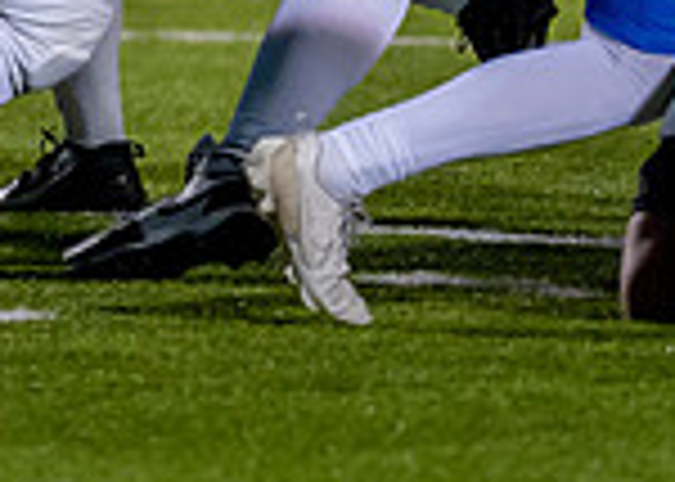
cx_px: -391
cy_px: -386
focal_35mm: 1092
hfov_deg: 1.8
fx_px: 20925
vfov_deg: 1.3
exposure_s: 1/1250
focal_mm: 135
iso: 1600
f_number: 1.8
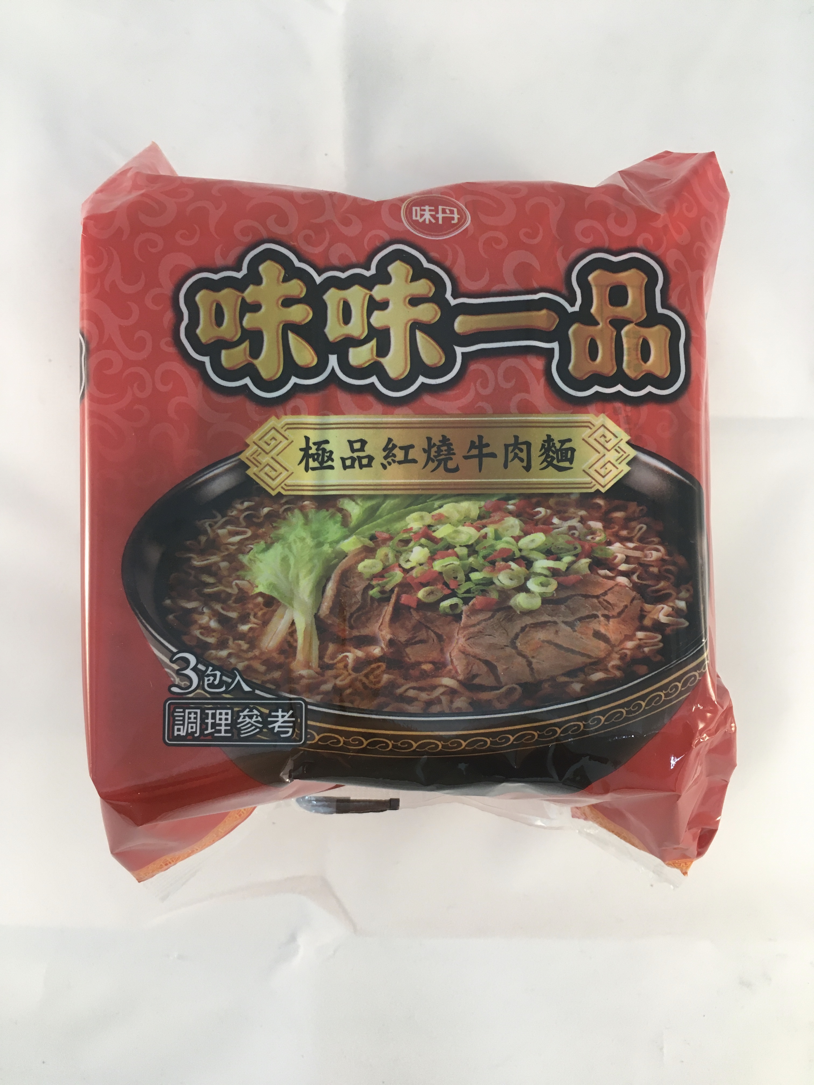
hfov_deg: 48.2
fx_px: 909
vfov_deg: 61.7
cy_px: 542
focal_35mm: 29
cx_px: 407
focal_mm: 4.15
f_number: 2.2
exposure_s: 1/33
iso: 50
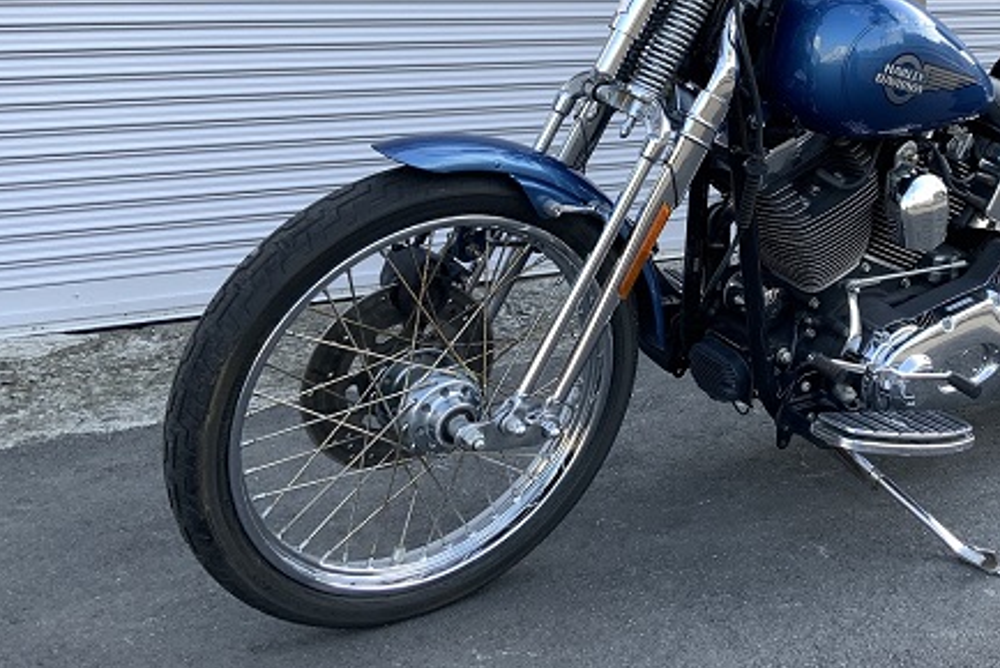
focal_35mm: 49
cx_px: 760
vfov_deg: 27.4
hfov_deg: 39.2
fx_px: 1362
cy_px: 220
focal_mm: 3
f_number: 1.8
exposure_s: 1/276
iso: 16
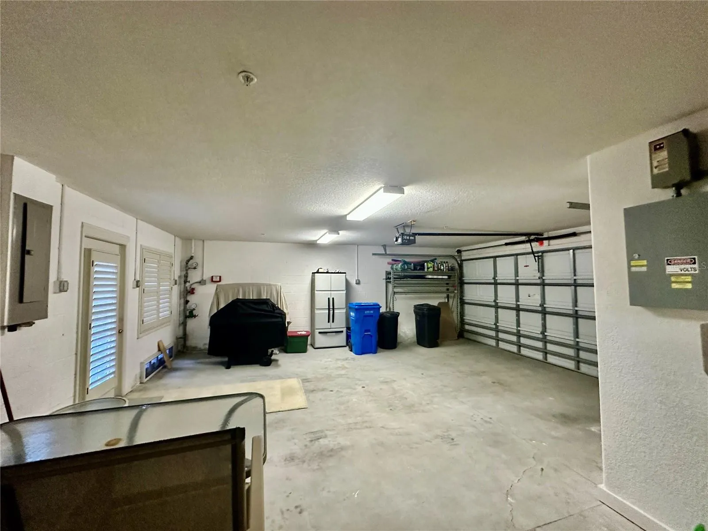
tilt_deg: +3.6
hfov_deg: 102.1
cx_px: 354
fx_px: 286
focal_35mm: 14
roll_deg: +0.6
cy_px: 266
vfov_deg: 85.7
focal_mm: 2.22
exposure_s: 1/60
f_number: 2.2
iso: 640
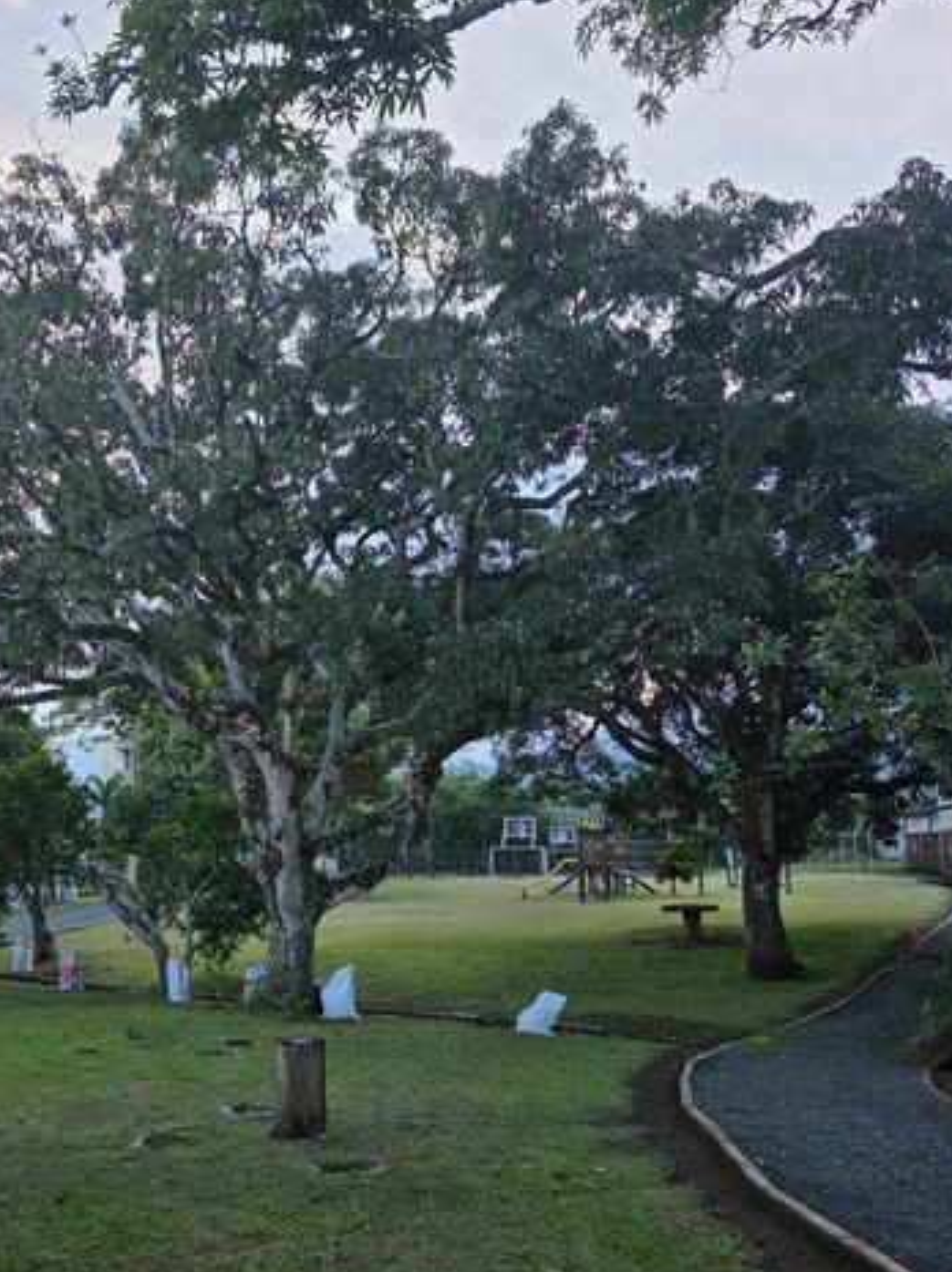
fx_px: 1212
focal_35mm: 33
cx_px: 309
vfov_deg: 55.2
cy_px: 724
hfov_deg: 42.3
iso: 40
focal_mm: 6.3
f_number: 1.7
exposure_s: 1/359
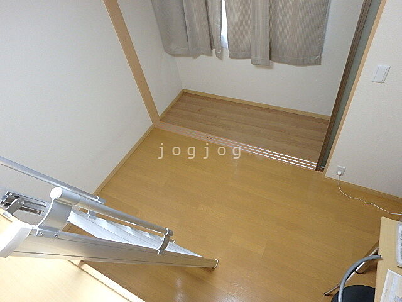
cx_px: 201
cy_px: 151
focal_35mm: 21
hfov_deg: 79.0
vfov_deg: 63.4
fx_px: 244
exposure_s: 1/30
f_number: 3.5
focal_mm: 3.7
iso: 400
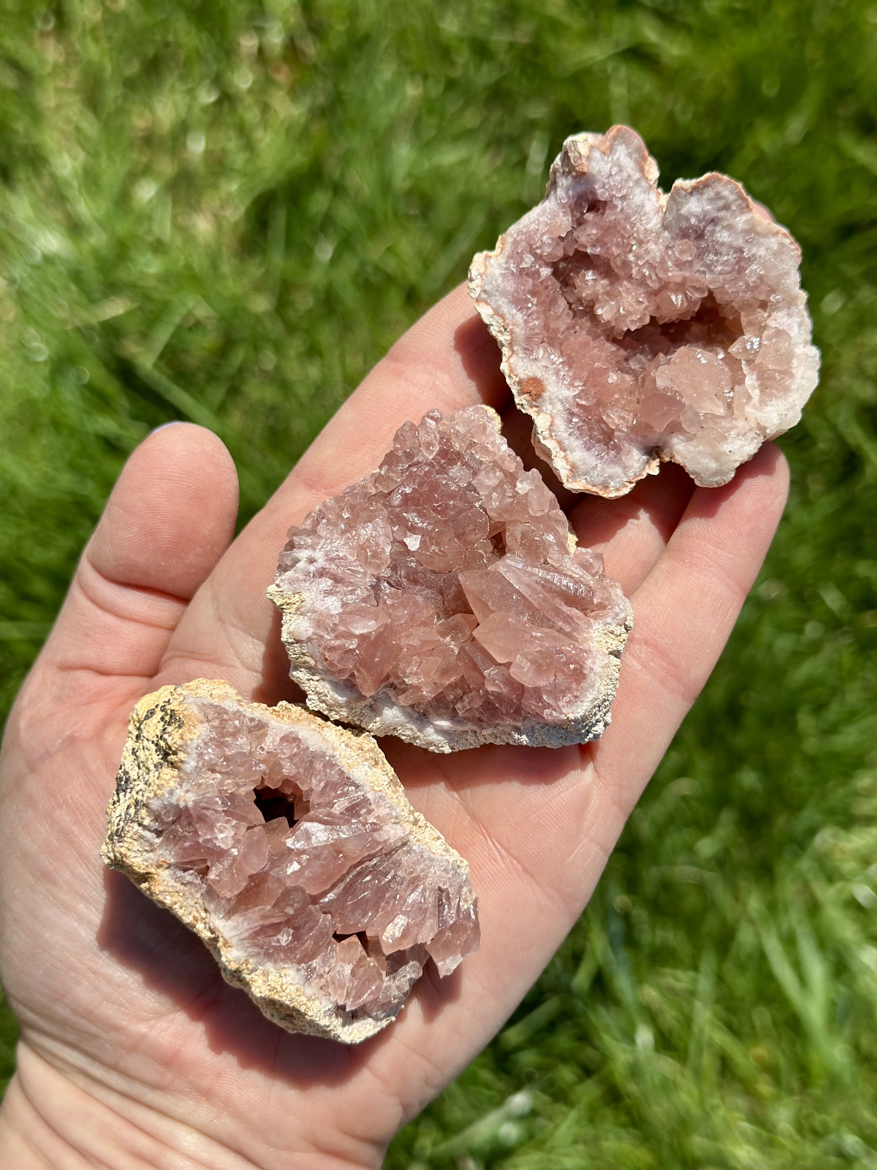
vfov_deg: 39.7
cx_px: 438
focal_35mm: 48
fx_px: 1621
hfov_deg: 30.3
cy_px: 585
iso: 100
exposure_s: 1/8197
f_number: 1.78
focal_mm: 6.86
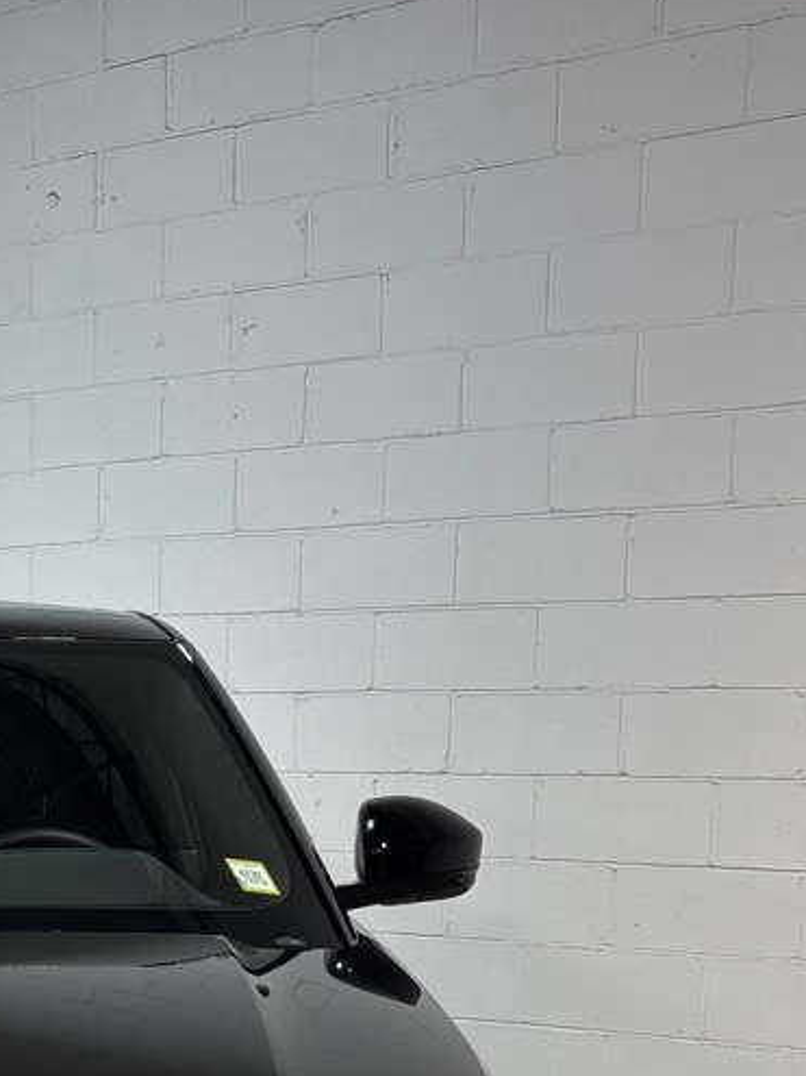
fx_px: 2609
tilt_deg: -11.3
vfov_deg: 22.1
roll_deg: +1.1
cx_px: -130
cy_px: 1167
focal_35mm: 84
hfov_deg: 16.9
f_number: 1.6
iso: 50
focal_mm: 5.96
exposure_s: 1/250
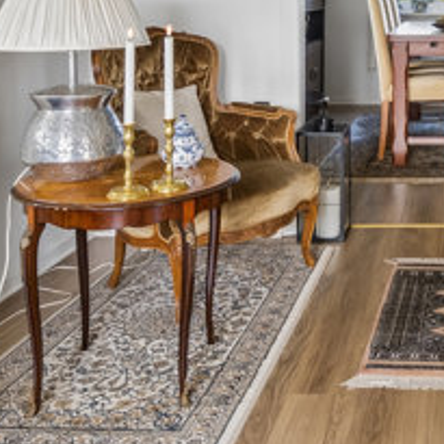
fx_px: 793
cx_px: 470
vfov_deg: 29.3
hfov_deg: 28.8
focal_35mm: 55
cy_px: 3
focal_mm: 11
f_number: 8
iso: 200
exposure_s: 1/50
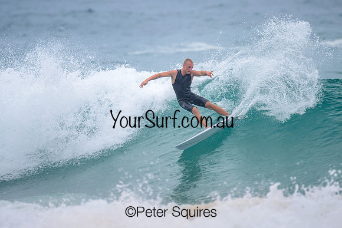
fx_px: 10452
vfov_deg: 1.3
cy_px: 76
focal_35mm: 1100
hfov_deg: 1.9
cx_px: 174
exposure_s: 1/2000
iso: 360
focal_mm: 800
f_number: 6.3
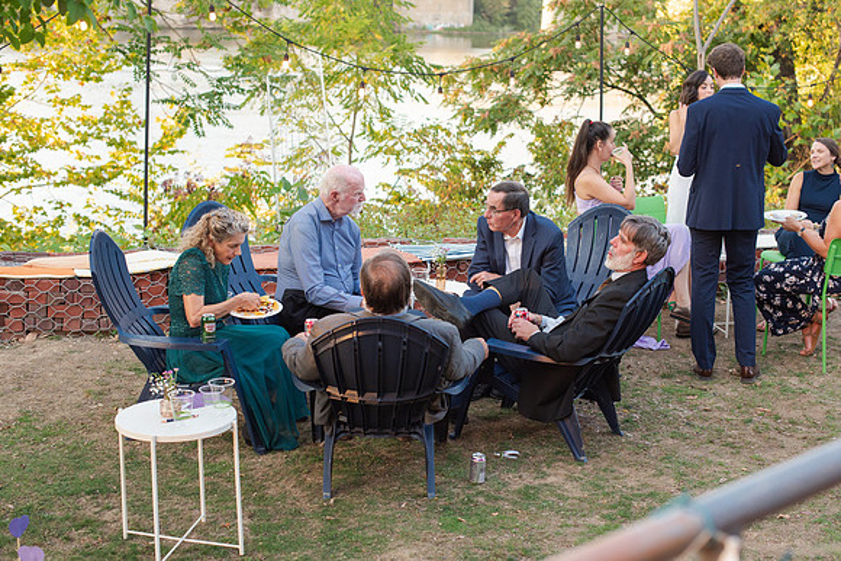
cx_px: 433
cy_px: 297
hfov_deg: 37.3
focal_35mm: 53
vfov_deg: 25.4
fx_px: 1245
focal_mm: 50
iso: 800
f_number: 4
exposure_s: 1/400
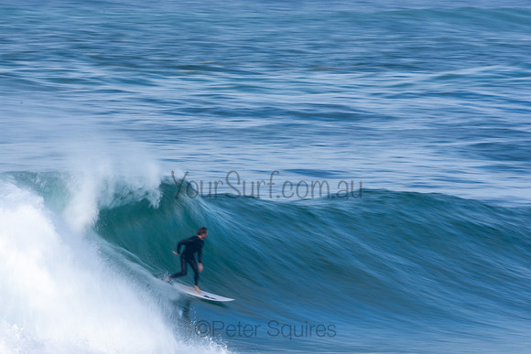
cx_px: 266
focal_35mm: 750
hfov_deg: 2.7
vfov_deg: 1.8
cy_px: 177
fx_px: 11065
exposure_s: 1/30
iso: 100
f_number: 20
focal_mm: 500
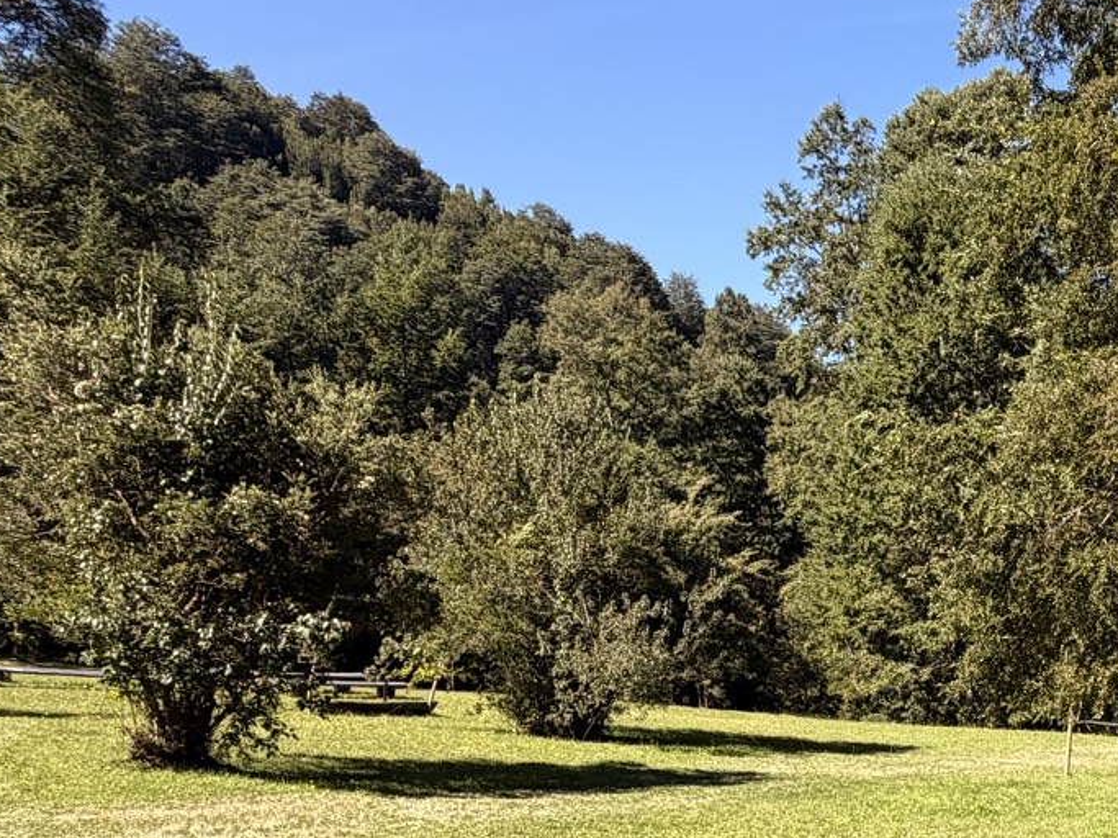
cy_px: 678
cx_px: 1221
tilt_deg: -1.3
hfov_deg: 38.2
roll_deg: -1.2
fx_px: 1324
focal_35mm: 41
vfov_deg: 34.0
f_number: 2.2
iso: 40
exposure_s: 1/694
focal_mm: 2.22
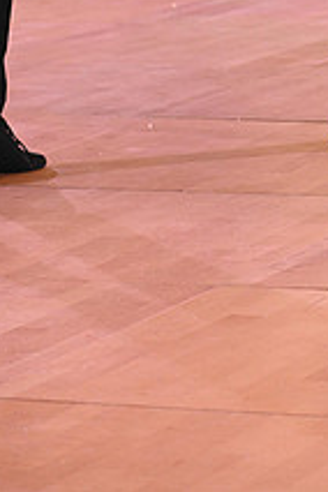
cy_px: -176
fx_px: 3717
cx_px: 253
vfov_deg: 7.5
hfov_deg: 5.0
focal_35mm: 272
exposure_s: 1/200
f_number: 5
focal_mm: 100
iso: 1600
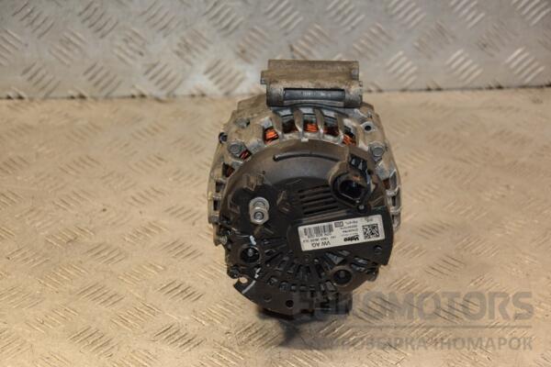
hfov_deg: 23.4
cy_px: 184
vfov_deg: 15.7
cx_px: 276
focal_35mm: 87
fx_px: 1331
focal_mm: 58
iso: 800
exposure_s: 1/200
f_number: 5
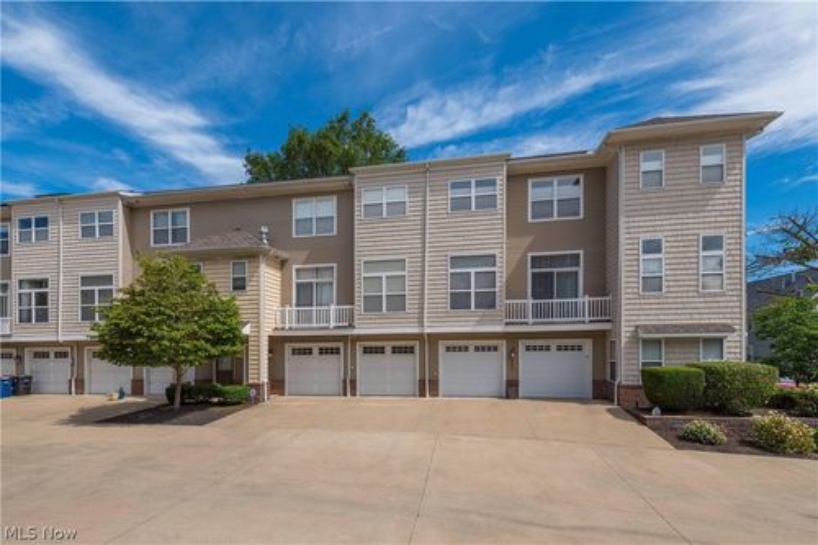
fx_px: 341
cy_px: 272
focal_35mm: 15
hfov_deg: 100.4
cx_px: 409
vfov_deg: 77.3
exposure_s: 1/400
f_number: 9
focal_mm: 15
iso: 100
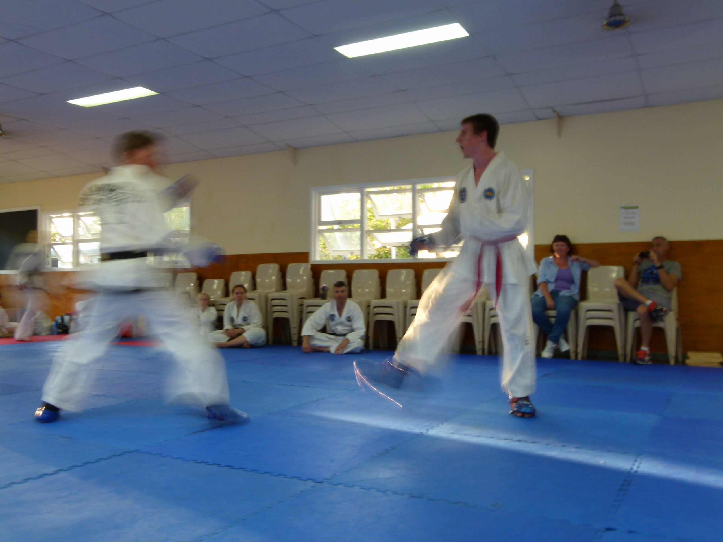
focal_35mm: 31
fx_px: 647
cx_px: 362
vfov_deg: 45.4
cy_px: 271
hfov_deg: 58.4
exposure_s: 1/4
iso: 100
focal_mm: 5.6
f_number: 6.3
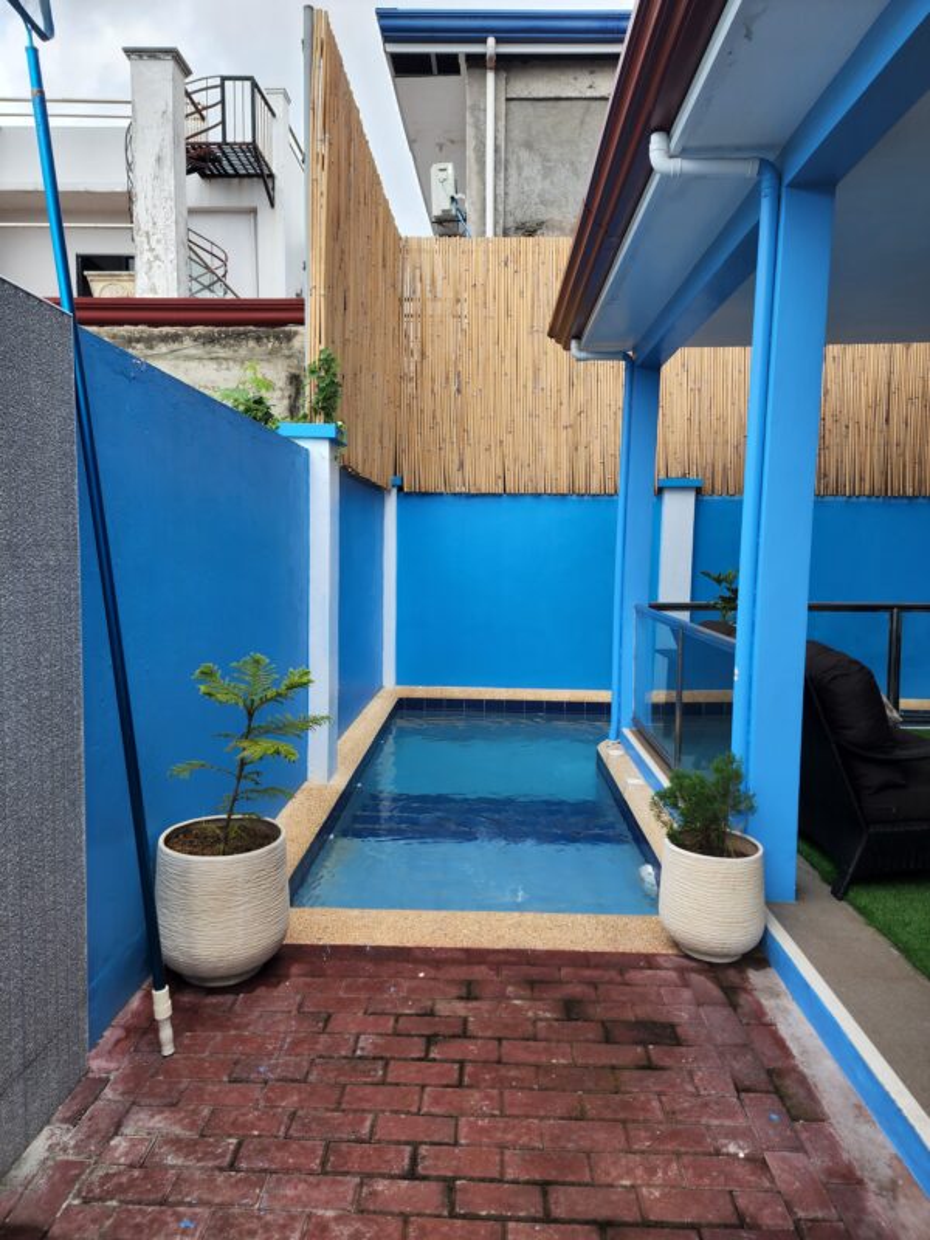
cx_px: 465
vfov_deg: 73.9
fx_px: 824
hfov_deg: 58.9
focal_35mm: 23
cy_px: 620
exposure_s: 1/309
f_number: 1.8
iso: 12
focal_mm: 6.4
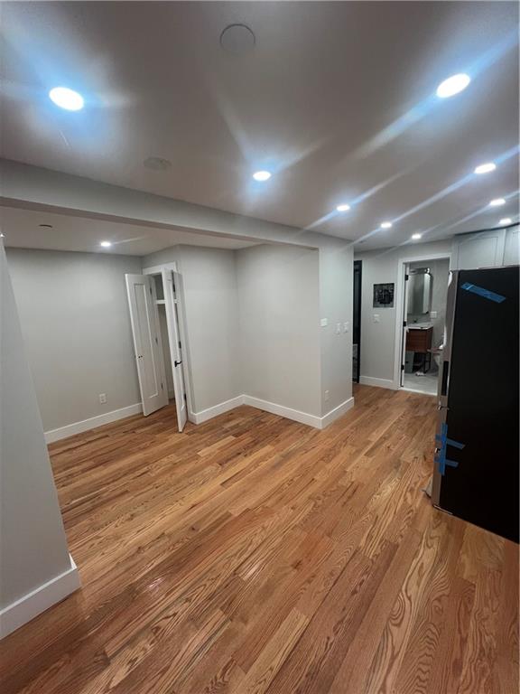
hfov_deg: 89.9
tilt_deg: -8.8
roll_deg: +4.0
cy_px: 347
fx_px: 260
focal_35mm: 13
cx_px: 260
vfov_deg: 106.2
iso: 160
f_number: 1.8
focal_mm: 1.57
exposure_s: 1/120
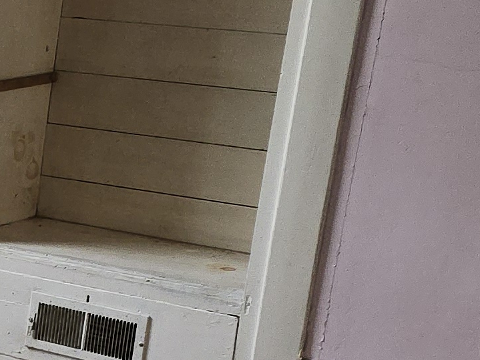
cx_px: -514
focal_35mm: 128
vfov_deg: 11.5
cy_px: 355
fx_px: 1775
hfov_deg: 13.1
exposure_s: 1/60
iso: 100
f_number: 1.7
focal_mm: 6.3
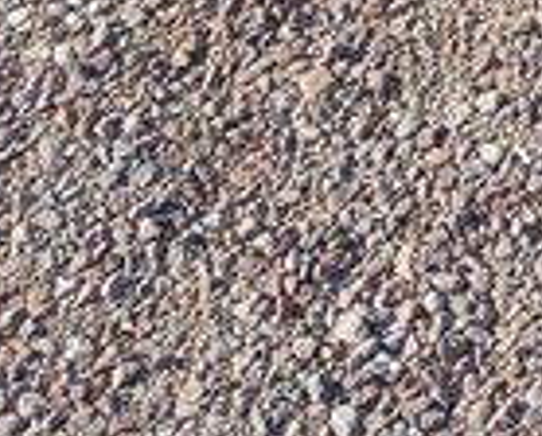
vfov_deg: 7.6
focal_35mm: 175
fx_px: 2815
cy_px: -926
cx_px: 1205
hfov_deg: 9.9
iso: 25
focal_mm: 4.6
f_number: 2
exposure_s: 1/463
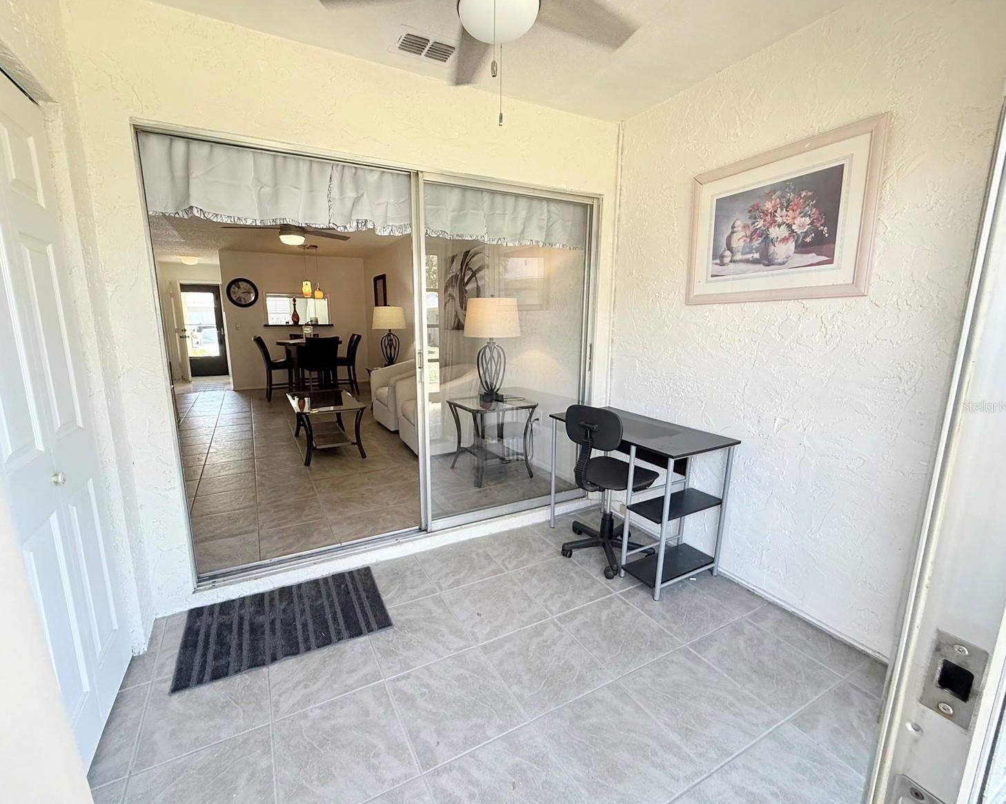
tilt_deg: -10.2
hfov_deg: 96.7
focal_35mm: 15
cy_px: 406
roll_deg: +0.2
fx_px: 447
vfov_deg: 84.0
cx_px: 475
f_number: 2.2
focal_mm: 2.22
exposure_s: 1/120
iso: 160
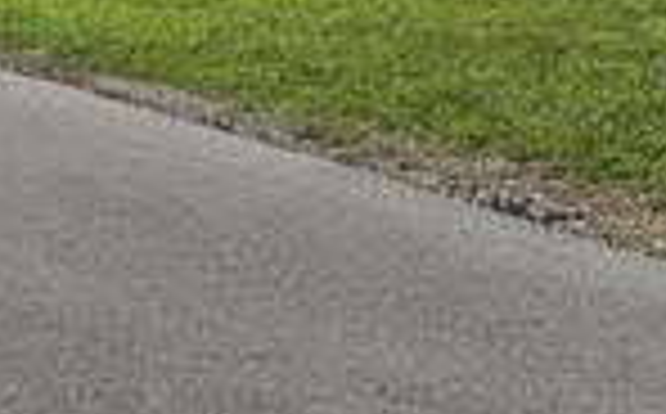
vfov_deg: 9.0
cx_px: 1654
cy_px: -198
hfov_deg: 11.8
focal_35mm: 141
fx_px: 2555
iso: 12
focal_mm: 6.3
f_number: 1.7
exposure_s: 1/1414
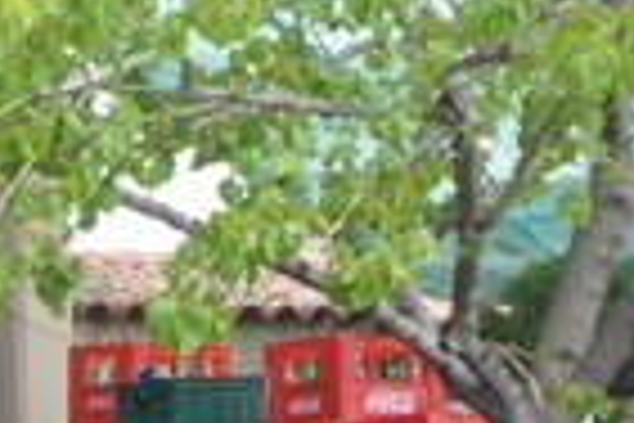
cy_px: 652
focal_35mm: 188
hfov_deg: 9.7
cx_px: -899
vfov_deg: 7.2
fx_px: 3311
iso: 200
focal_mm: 24
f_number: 8
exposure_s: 1/60
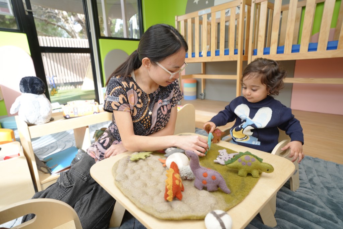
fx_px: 200
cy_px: 114
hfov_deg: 81.2
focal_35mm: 21
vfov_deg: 59.5
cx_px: 172
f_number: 4.5
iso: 100
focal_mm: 21
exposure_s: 1/60
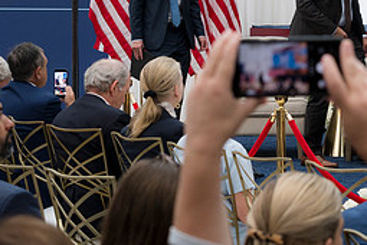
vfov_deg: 10.4
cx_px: 413
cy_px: 43
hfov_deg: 15.1
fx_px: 1346
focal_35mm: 132
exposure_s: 1/160
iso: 200
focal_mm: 39
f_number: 4
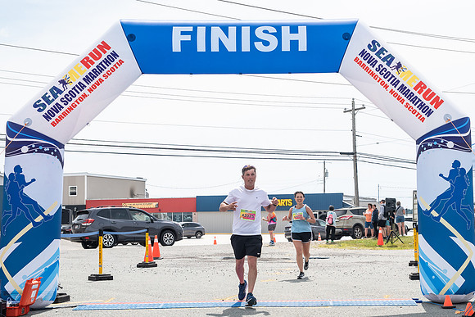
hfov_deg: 32.7
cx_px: 291
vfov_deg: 22.2
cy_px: 167
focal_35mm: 61
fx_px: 807
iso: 800
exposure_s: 1/4000
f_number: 4
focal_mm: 48
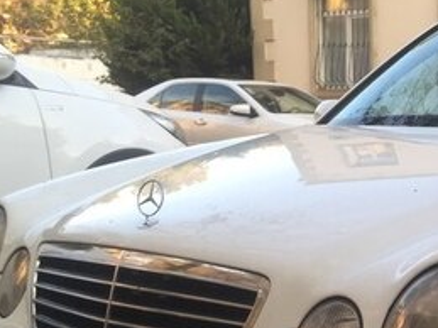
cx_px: 435
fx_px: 936
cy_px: 356
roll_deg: -1.0
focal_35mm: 74
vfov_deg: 19.1
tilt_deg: -10.8
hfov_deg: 25.1
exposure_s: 1/111
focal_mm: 4.15
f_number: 2.2
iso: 32
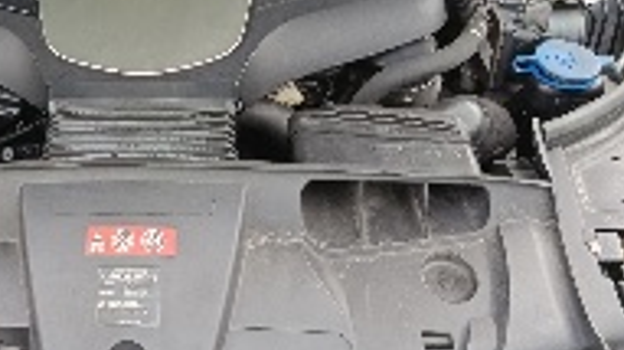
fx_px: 942
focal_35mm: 57
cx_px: 160
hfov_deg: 35.9
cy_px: -13
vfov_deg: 20.3
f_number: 1.7
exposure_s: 1/100
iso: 159
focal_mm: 5.24
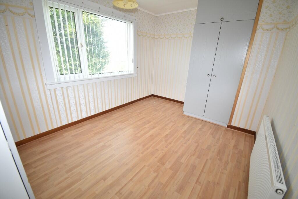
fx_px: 124
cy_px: 100
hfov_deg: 100.4
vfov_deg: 77.3
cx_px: 149
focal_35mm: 15
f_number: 4.5
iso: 800
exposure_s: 1/160
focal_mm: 10
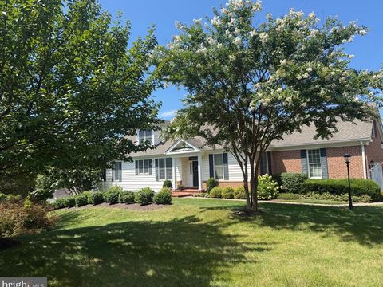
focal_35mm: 25
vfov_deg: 54.9
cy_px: 144
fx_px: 277
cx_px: 198
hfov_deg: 69.4
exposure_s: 1/2110
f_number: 1.78
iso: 80
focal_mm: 6.76
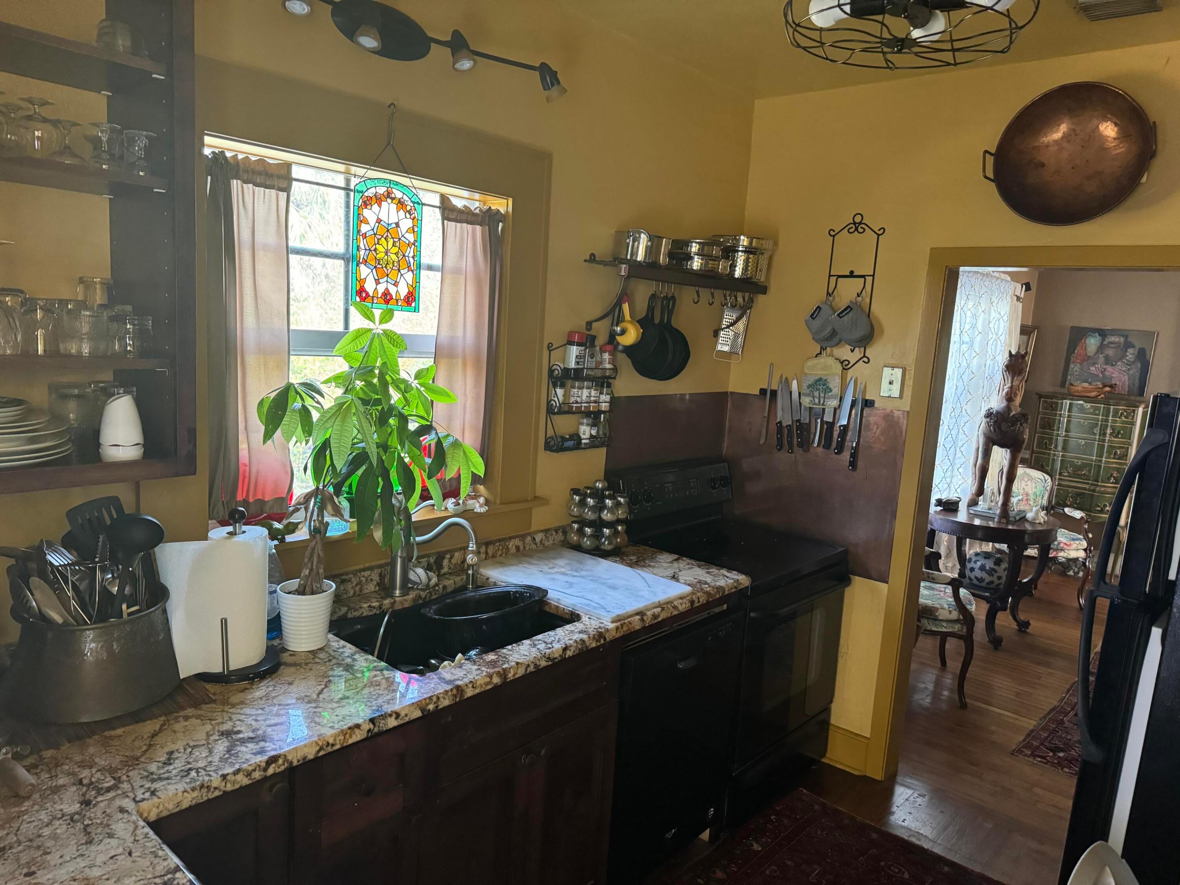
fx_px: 818
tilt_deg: -9.0
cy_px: 442
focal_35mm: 24
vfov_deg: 56.8
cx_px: 590
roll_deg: -3.6
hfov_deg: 71.6
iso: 800
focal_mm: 6.76
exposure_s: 1/59
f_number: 1.78
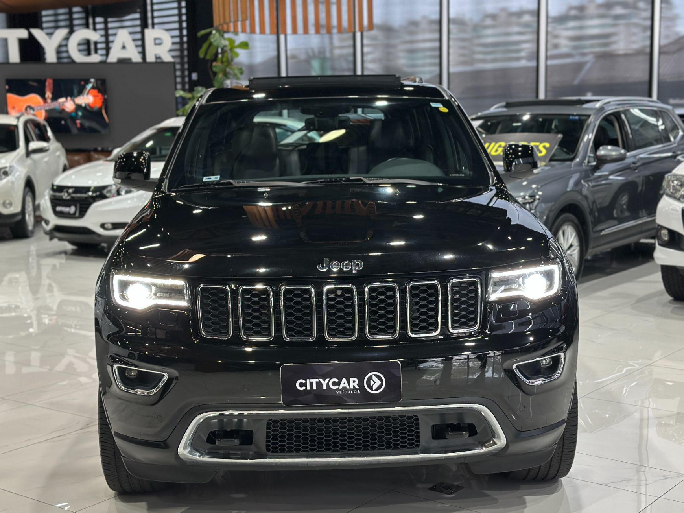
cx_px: 335
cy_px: 272
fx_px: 1047
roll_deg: +0.8
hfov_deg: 36.2
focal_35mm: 53
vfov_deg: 27.5
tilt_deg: -9.3
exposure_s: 1/66
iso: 160
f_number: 1.78
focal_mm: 6.86
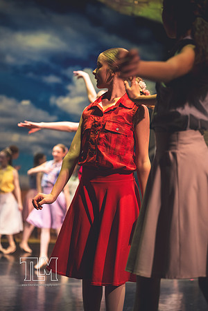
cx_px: 104
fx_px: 607
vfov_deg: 28.8
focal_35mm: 70
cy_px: 156
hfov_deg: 19.5
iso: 2200
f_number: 2.8
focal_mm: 70
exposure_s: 1/250
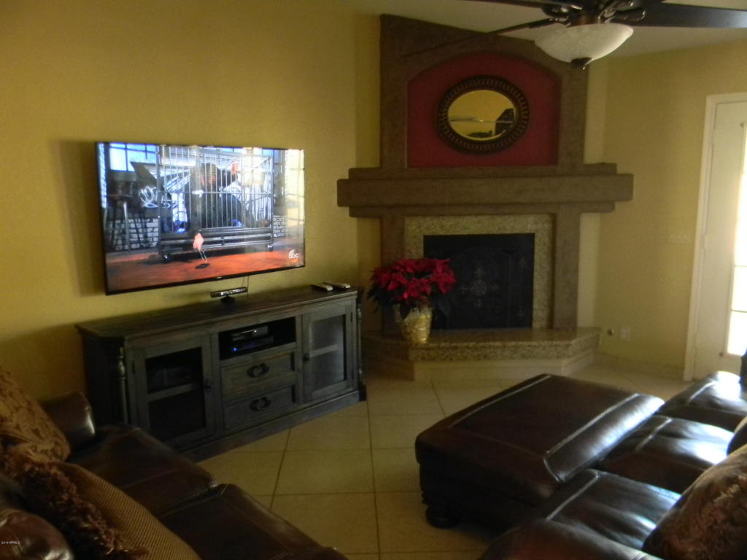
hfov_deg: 63.4
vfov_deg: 49.7
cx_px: 374
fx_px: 604
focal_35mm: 28
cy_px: 280
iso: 200
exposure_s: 1/7.4
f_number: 3.5
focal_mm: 5
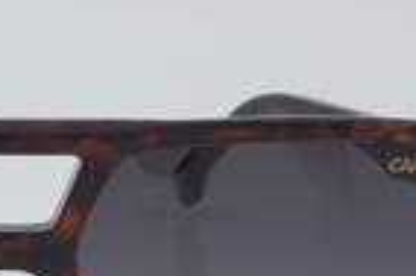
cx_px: 3
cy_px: 282
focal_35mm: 232
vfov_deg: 5.9
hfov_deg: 8.8
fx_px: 2680
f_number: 32
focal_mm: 55
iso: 100
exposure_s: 1/4
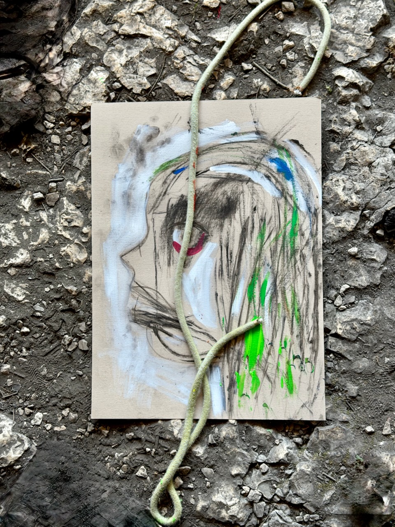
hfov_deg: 30.3
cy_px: 264
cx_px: 198
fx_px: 730
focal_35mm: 48
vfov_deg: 39.7
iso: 64
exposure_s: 1/121
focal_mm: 6.76
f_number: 1.78
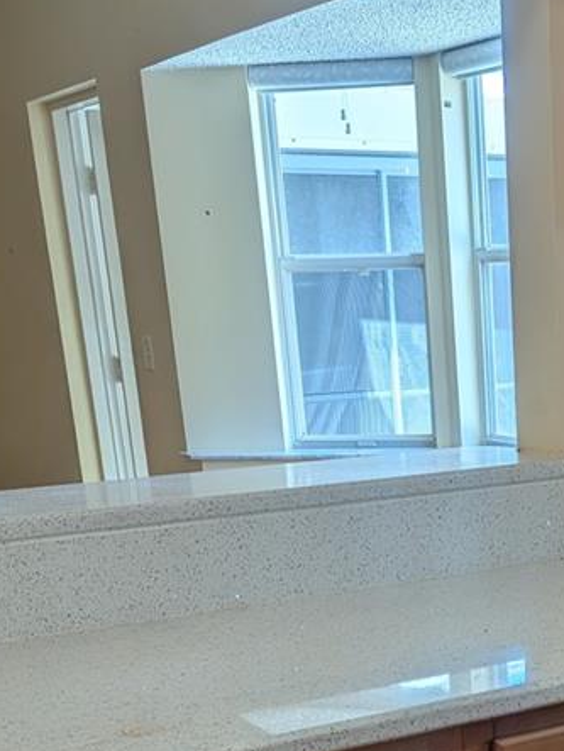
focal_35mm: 65
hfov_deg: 21.9
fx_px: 1410
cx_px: 553
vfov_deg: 27.2
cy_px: 839
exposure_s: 1/135
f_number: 1.85
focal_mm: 6.81
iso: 48
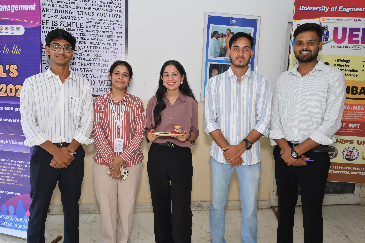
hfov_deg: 65.5
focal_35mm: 28
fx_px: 284
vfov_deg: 46.3
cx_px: 182
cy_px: 122
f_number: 7.1
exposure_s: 1/160
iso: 1000
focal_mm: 28
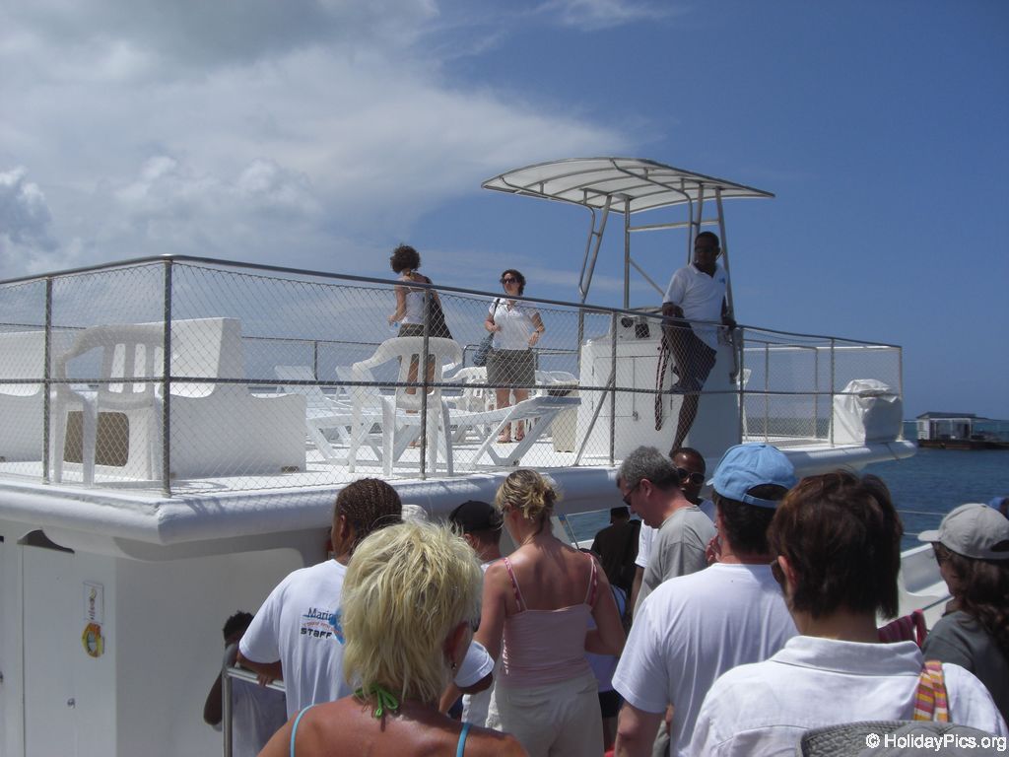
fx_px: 1108
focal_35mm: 38
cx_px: 504
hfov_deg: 49.0
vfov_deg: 37.7
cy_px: 378
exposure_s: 1/400
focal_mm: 6.2
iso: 64
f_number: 8
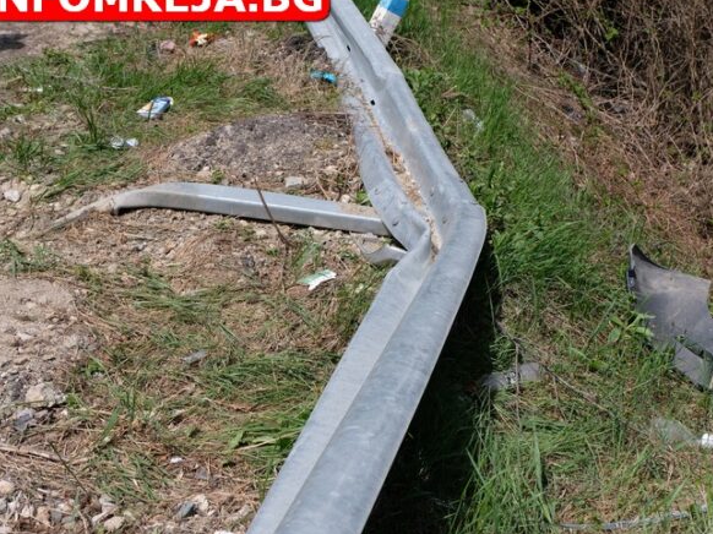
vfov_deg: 31.5
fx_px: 947
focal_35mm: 46
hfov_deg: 41.2
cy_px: 254
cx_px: 397
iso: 200
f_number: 8
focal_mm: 26.9
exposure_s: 1/480
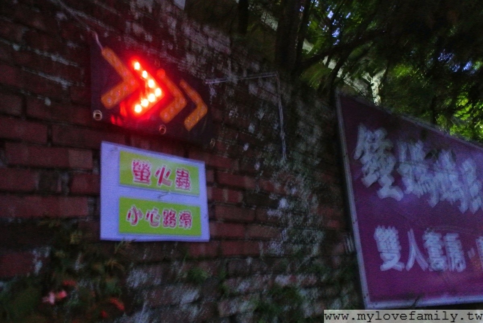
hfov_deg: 67.3
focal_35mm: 27
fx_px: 363
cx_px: 242
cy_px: 162
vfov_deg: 48.0
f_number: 2.8
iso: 3200
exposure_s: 1/6
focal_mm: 10
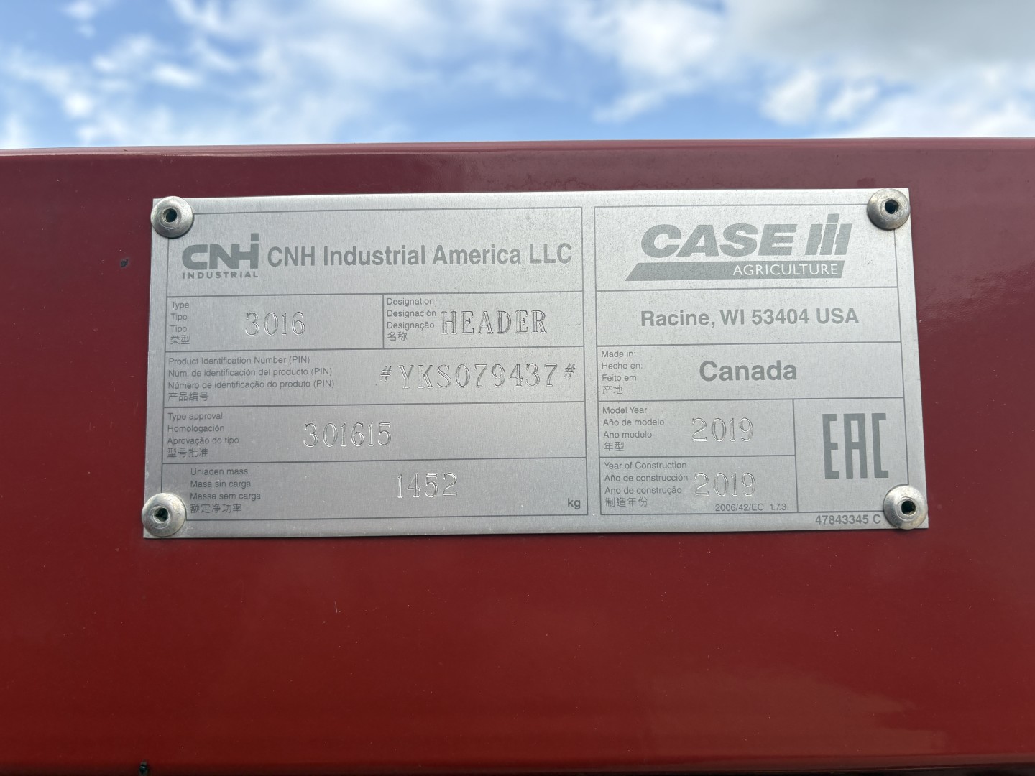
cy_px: 388
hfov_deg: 67.3
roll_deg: -0.1
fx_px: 777
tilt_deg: +3.4
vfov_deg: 53.1
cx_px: 518
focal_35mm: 26
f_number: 1.6
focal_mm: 5.96
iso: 50
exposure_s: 1/2208
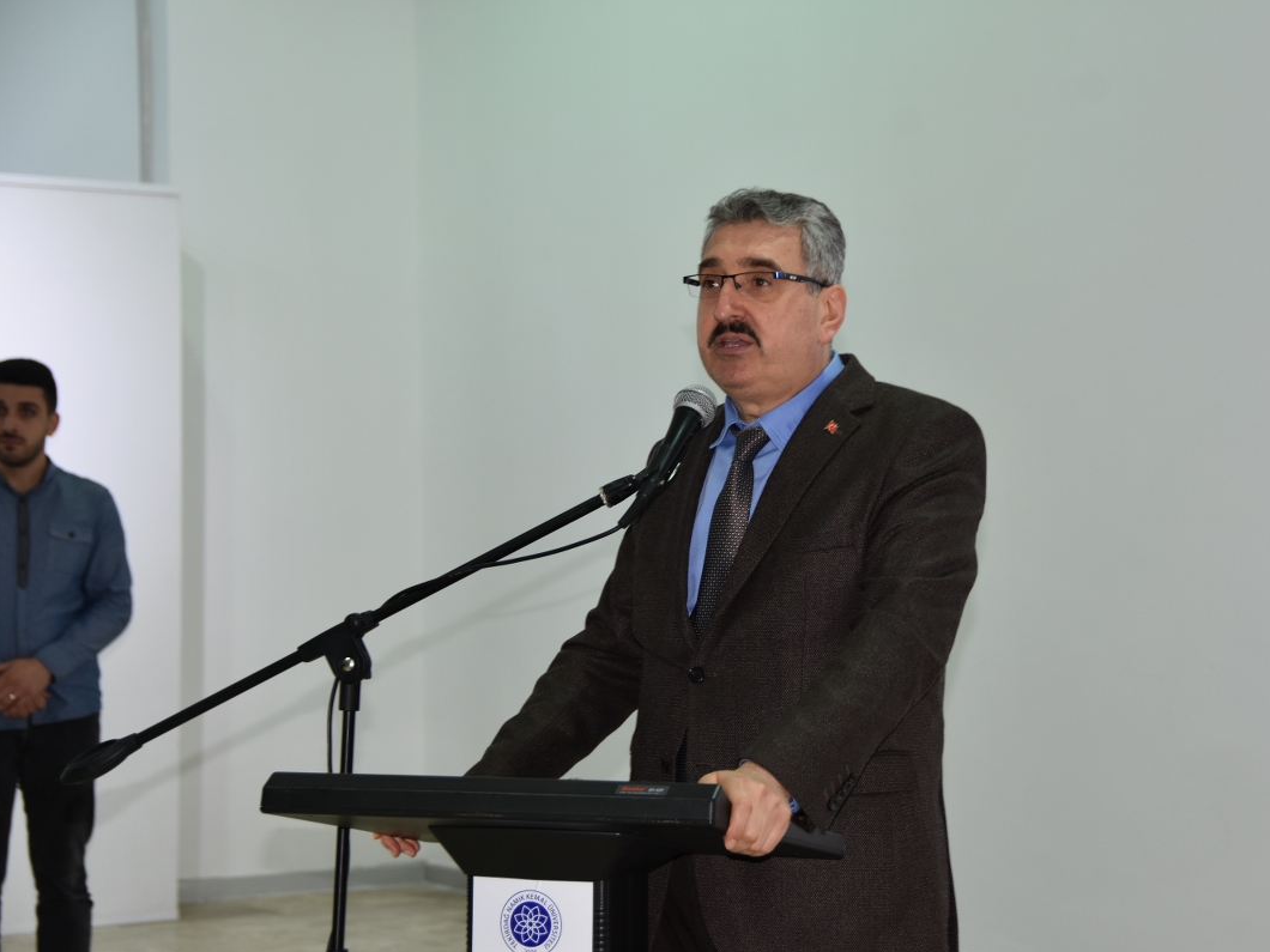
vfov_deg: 15.1
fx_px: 3595
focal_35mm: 98
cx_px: 715
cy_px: 475
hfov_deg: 20.0
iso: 400
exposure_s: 1/80
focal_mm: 60
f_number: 4.8
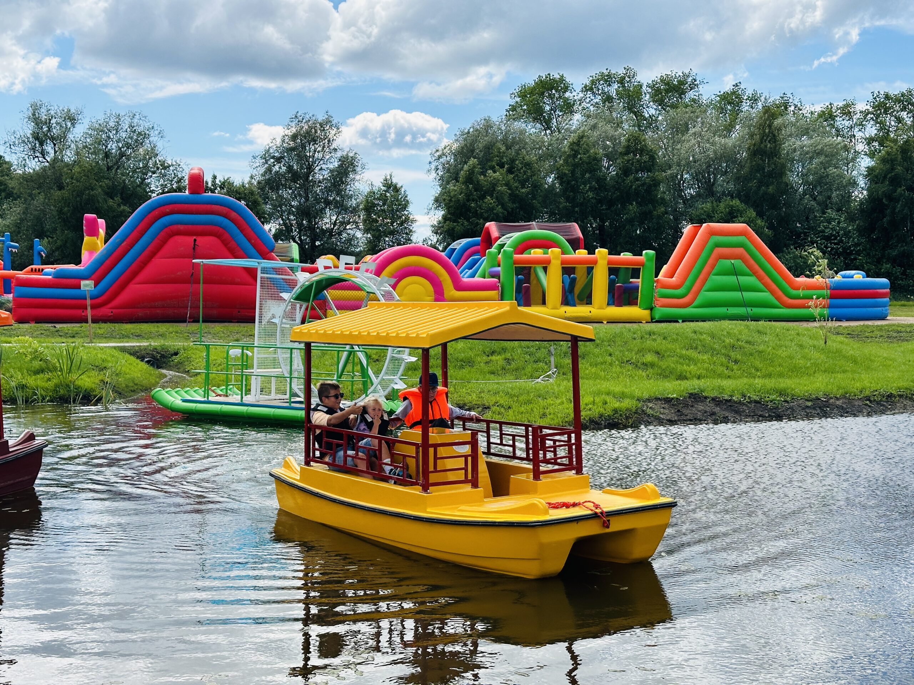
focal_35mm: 48
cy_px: 342
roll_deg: +0.0
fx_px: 1267
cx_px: 457
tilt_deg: -1.5
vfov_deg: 30.3
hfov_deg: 39.7
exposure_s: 1/3257
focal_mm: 6.86
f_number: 1.78
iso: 64
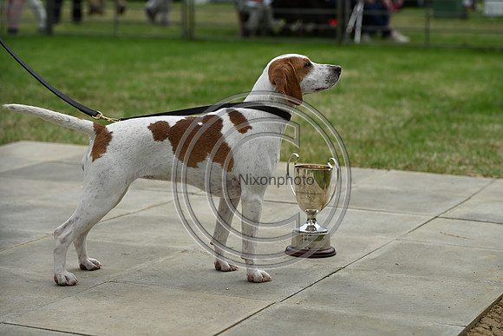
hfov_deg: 22.6
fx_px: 1258
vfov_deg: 15.2
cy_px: 168
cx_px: 252
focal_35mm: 90
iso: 140
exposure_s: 1/1000
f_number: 4.5
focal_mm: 90
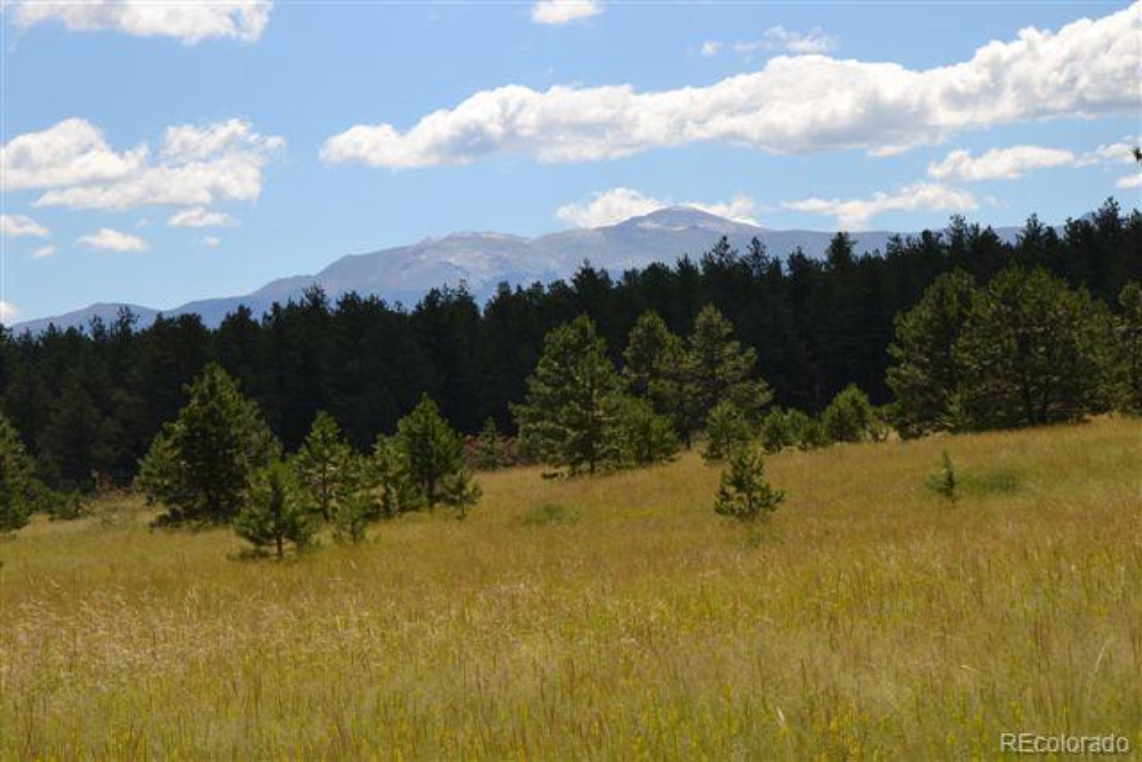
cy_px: 381
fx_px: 3712
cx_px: 571
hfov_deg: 17.5
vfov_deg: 11.7
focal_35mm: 117
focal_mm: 78
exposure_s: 1/200
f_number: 10
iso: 100
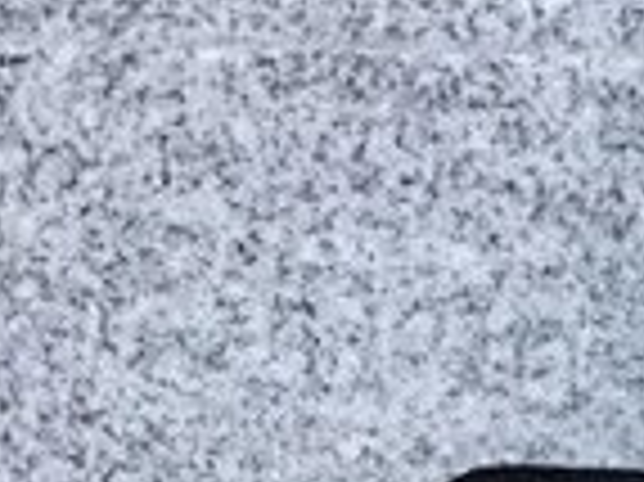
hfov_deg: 12.5
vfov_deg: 9.7
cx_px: 1297
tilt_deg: -28.5
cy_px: 1072
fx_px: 2584
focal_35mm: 139
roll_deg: -1.2
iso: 25
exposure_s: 1/370
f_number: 2.4
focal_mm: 3.3
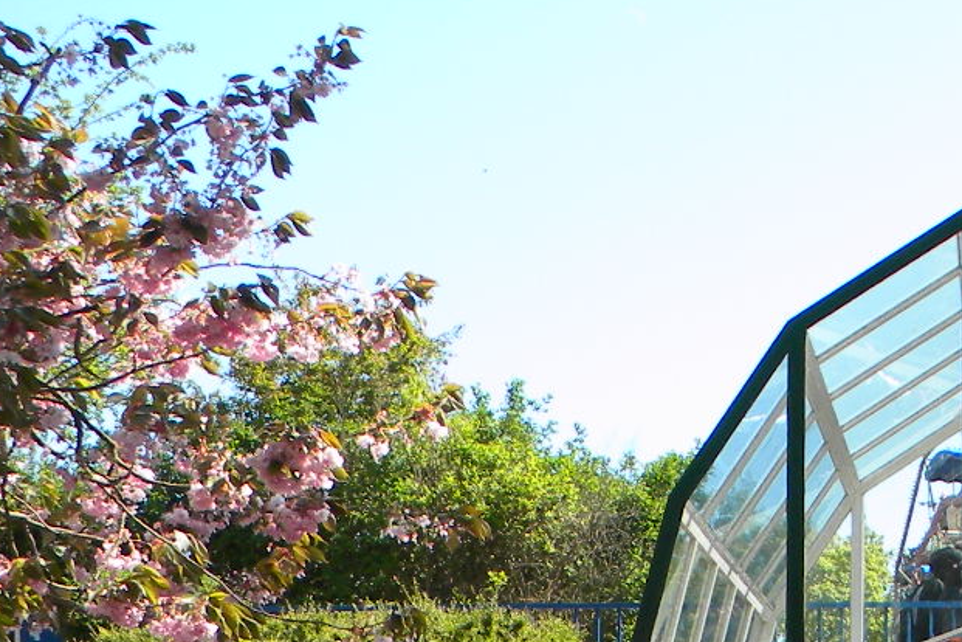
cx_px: 1241
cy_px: 845
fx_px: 2565
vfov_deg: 13.7
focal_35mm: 96
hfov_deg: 19.6
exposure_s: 1/498
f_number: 3.5
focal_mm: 5
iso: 110
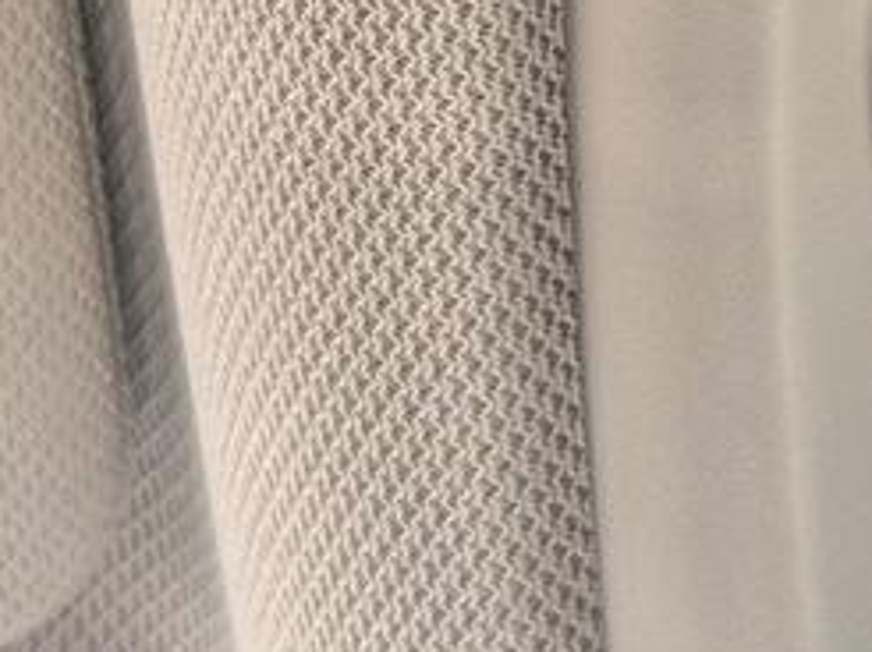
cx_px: 2059
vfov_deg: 5.9
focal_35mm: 250
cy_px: -96
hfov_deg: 7.4
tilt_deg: +42.6
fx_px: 6292
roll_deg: -1.1
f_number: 1.78
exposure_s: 1/206
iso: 64
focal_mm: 6.76
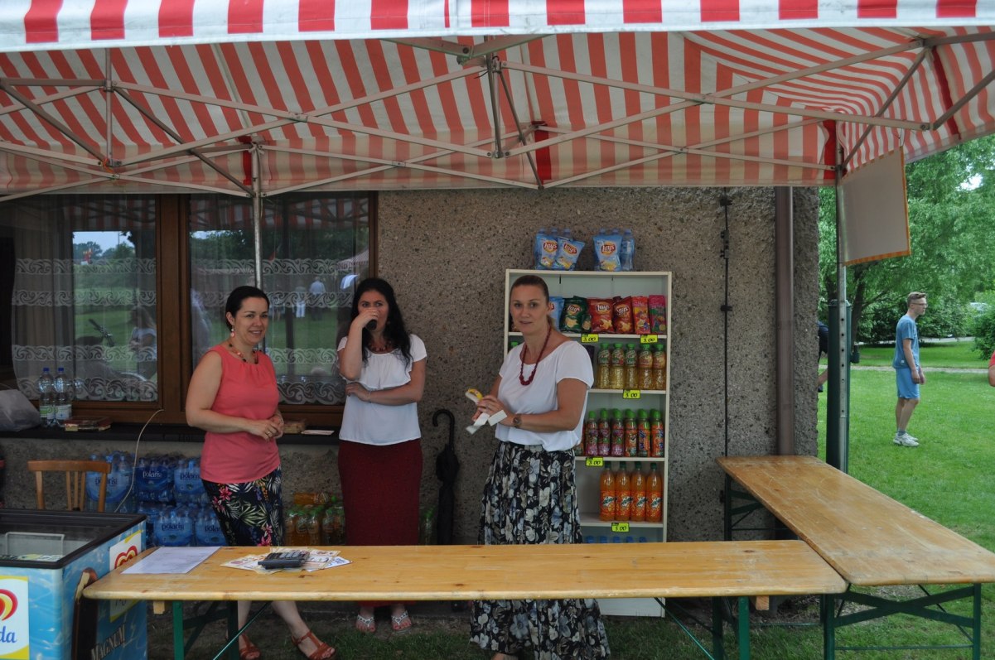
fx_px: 911
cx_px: 498
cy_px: 330
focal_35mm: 33
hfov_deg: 57.3
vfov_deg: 39.9
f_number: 5.6
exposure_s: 1/125
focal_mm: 22
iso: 200
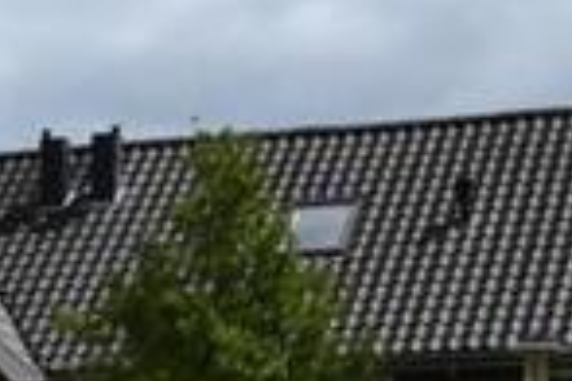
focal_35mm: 209
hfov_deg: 9.5
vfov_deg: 6.0
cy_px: 1211
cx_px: -323
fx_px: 3321
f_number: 14
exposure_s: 1/800
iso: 640
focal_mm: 31
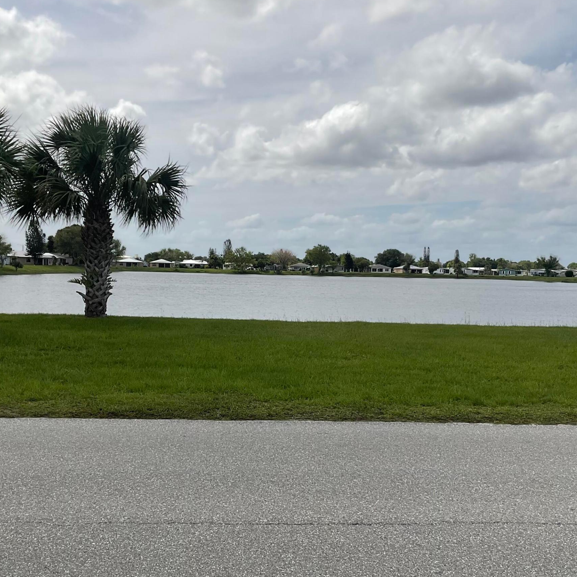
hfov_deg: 39.2
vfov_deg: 39.0
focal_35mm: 43
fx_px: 811
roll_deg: -1.4
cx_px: 302
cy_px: 342
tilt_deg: -6.2
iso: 20
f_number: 1.8
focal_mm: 3
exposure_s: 1/4405
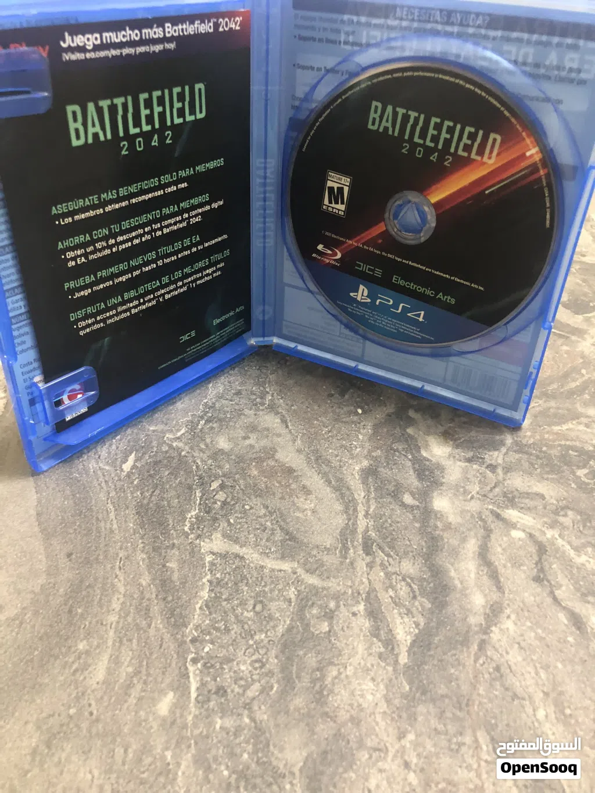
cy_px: 396
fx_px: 642
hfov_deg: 49.8
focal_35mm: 28
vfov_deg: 63.4
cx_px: 298
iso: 100
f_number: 1.8
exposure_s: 1/14
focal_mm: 4
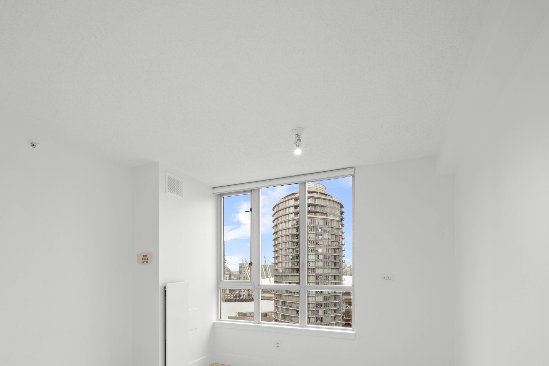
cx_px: 225
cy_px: 277
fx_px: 305
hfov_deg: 83.1
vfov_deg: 58.5
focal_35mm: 20
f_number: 7.1
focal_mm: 13
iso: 250
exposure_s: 1/4
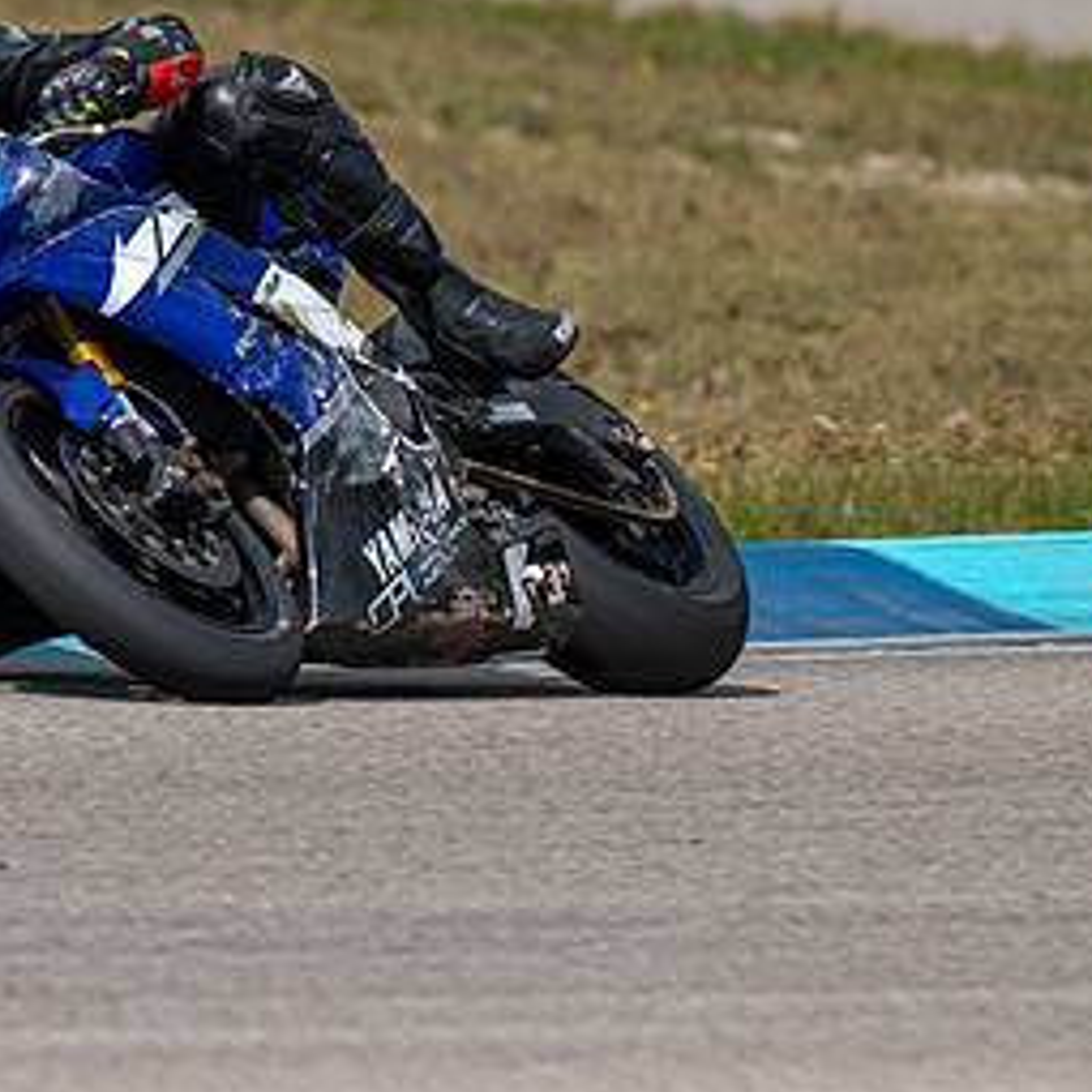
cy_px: 316
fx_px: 28338
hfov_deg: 2.2
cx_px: 3
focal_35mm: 794
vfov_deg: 2.2
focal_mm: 340
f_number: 6.3
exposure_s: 1/1250
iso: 125
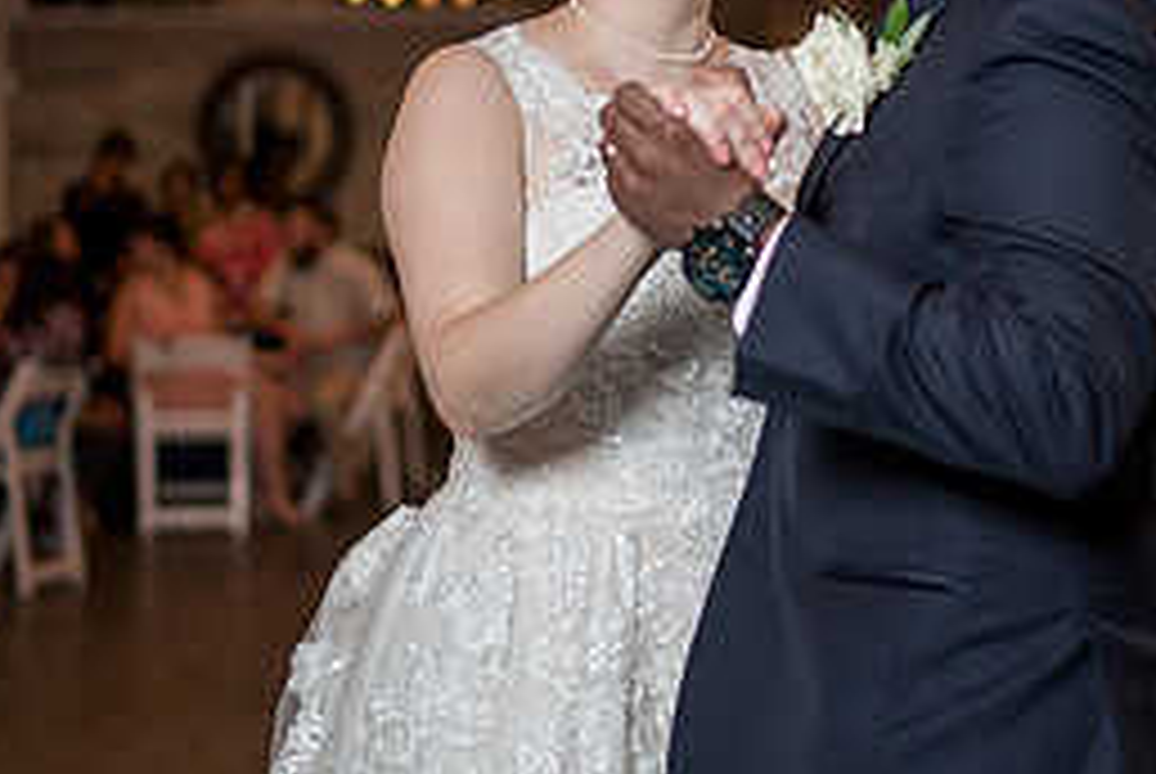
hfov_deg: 22.4
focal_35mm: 90
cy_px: 108
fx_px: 2893
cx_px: 875
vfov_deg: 15.1
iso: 200
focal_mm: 35
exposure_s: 1/200
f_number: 1.4
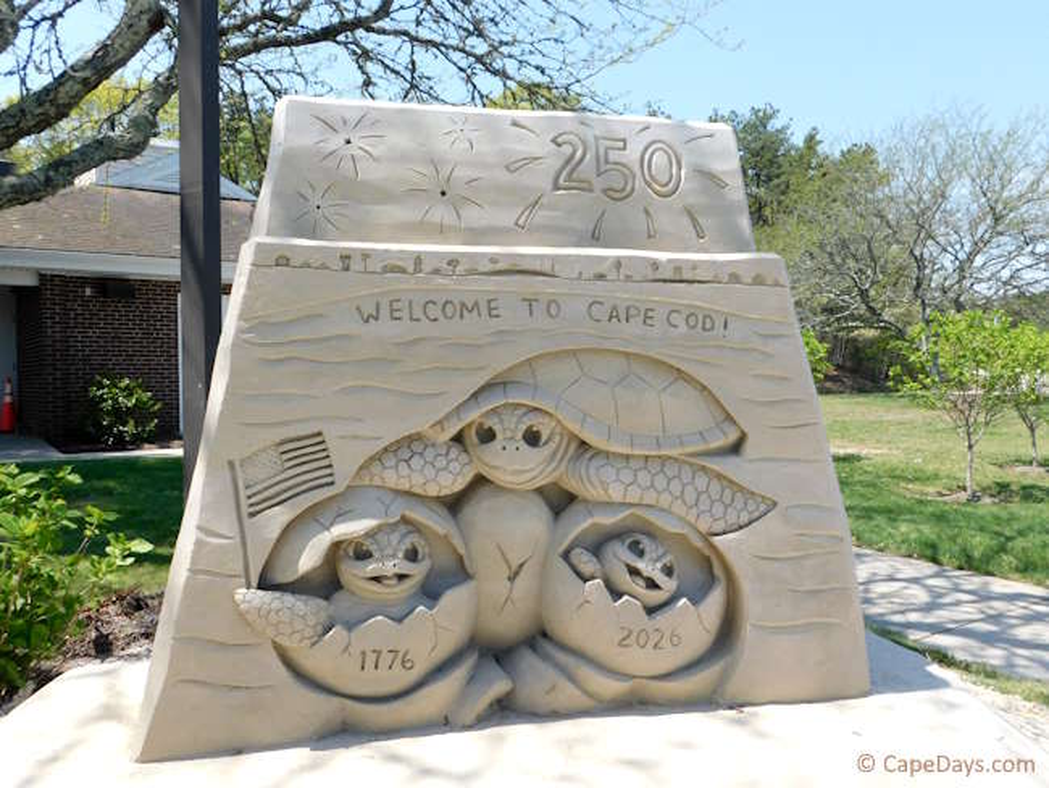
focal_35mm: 30
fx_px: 909
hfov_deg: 59.9
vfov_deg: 46.8
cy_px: 394
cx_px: 524
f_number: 3.2
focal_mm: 5.3
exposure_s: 1/1000
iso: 125
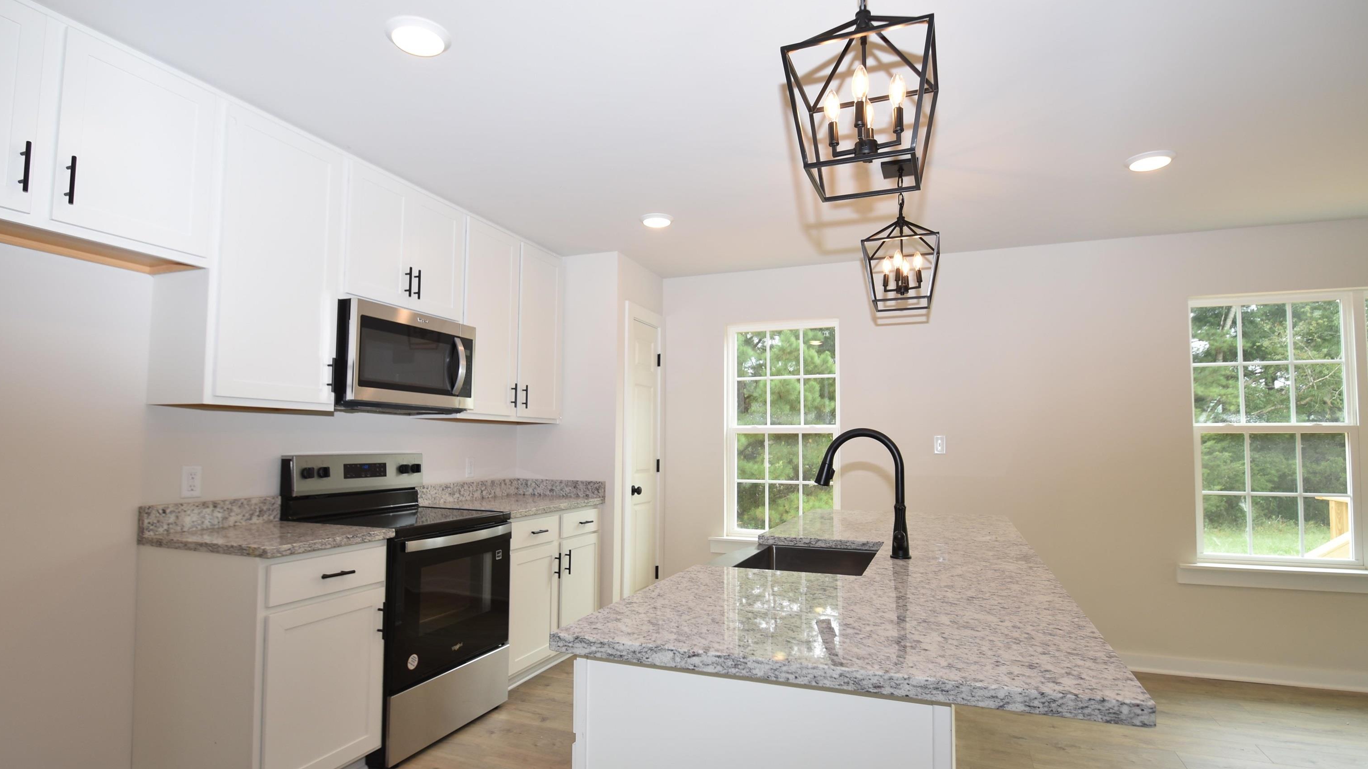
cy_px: 380
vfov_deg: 60.3
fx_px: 663
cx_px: 682
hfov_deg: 91.8
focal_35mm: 18
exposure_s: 1/100
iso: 200
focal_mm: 11.5
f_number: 5
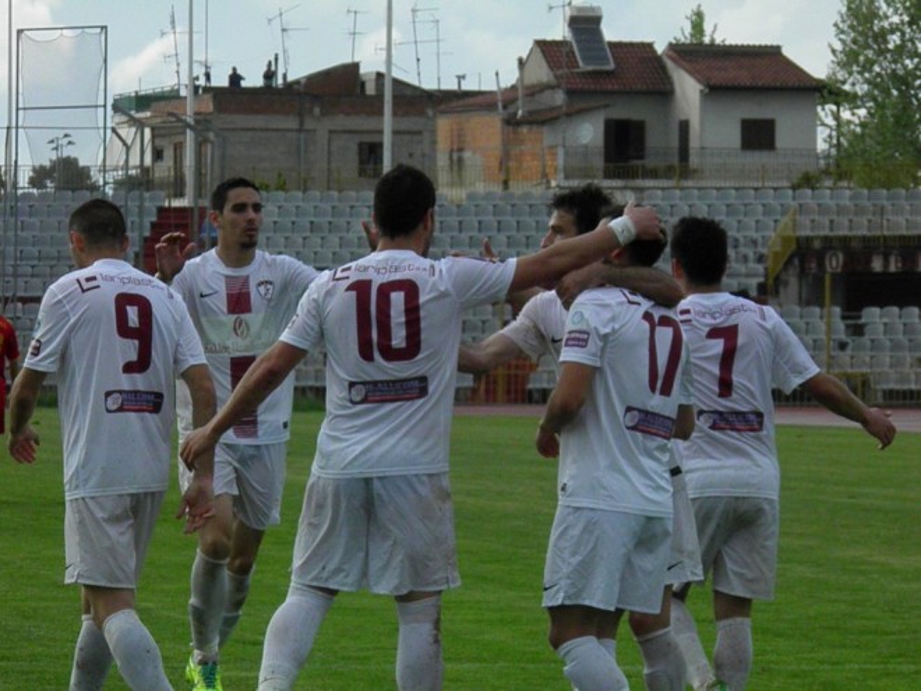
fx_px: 6066
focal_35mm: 228
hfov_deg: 8.7
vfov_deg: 6.5
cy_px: 346
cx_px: 460
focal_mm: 41.1
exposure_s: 1/1250
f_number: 6.6
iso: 500
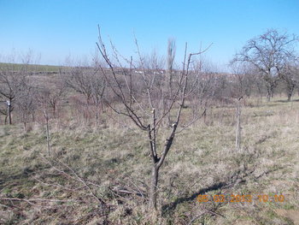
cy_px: 112
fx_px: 242
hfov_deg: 63.4
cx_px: 150
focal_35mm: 28
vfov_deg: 49.8
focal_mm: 4
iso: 80
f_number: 5.4
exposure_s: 1/200
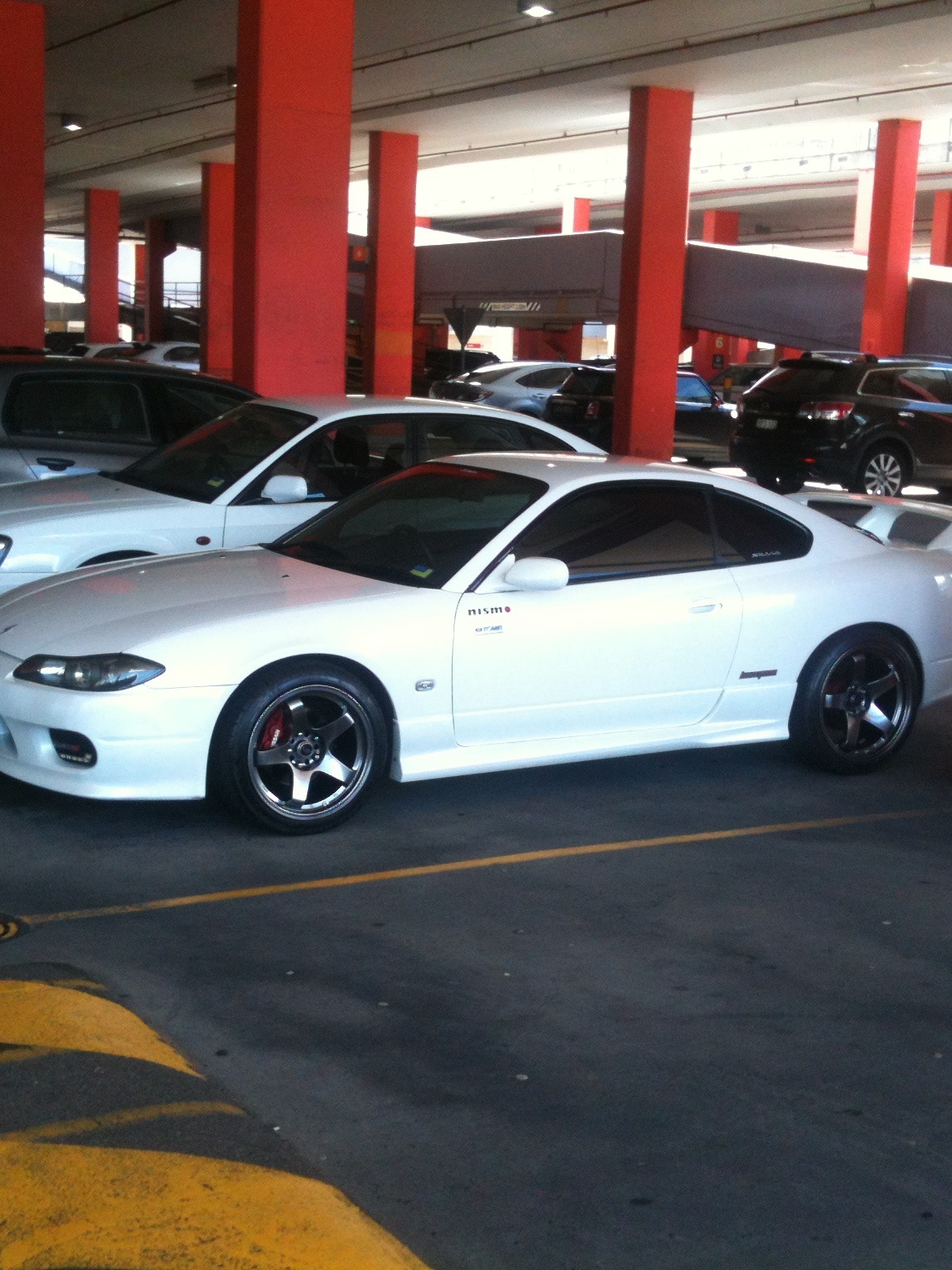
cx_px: 478
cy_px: 634
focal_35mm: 47
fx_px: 1723
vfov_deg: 40.4
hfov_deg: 30.9
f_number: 2.8
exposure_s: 1/120
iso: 100
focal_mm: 3.85
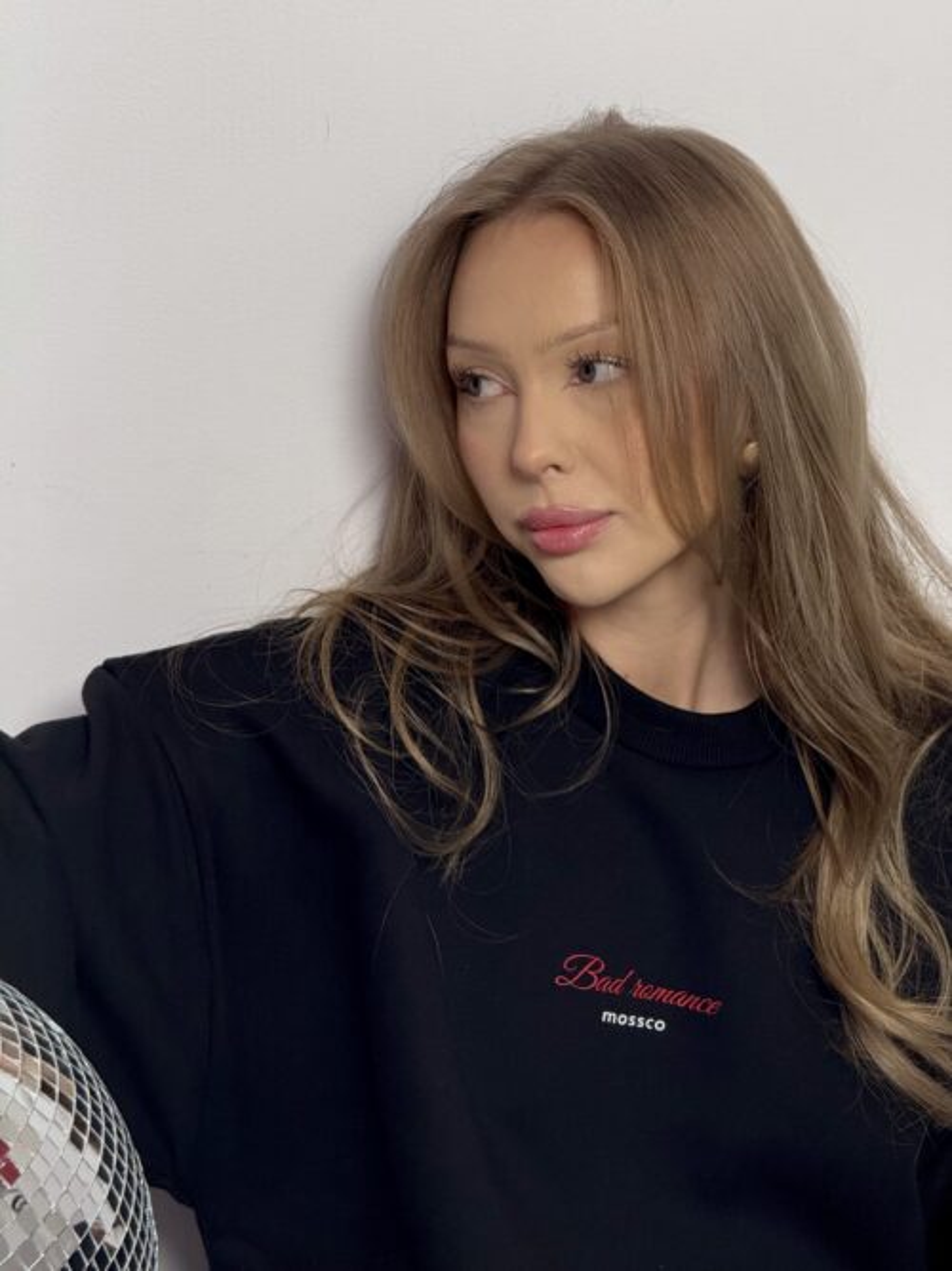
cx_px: 476
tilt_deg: -21.0
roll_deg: +1.3
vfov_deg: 16.4
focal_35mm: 120
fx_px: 4402
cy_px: 636
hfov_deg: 12.3
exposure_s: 1/70
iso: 320
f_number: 2.8
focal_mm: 15.66
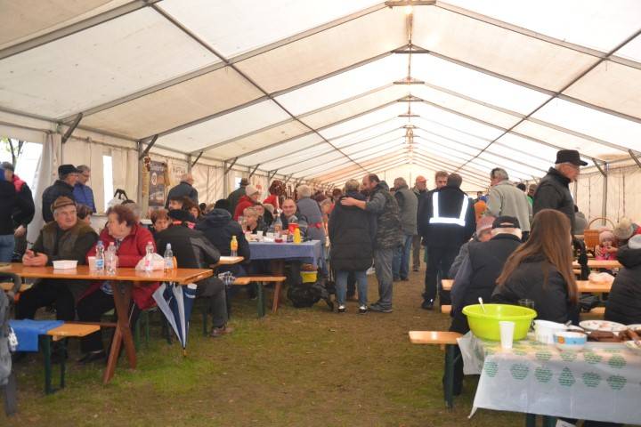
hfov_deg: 51.3
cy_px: 214
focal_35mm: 38
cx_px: 320
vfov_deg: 35.5
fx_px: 668
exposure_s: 1/60
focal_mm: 25
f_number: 4
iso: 2000
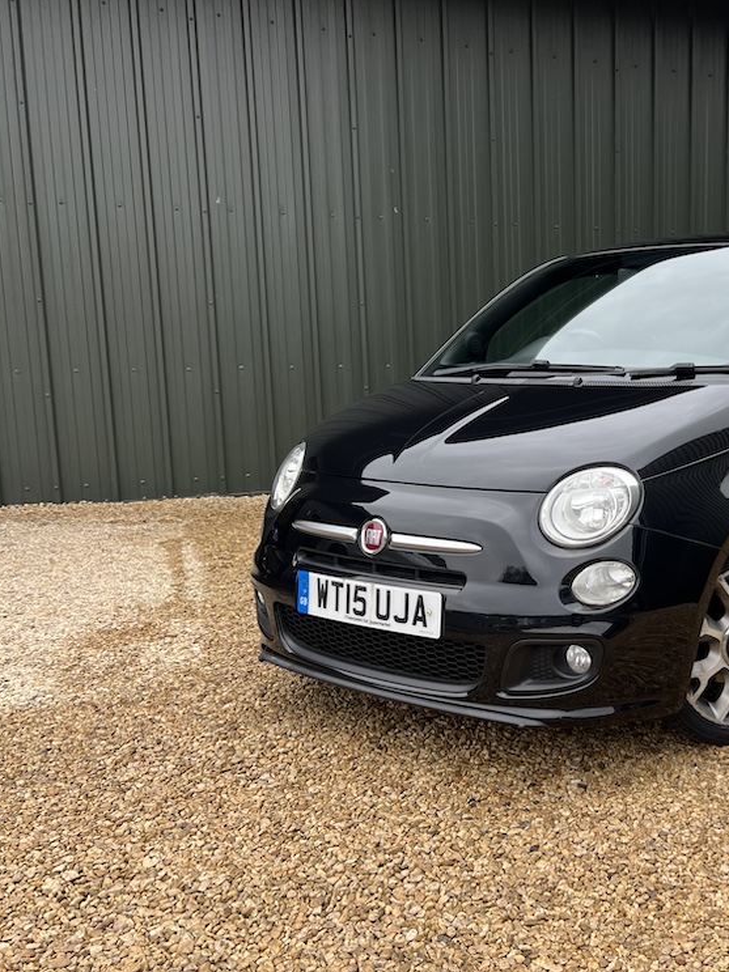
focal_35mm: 35
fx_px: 983
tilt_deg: -10.5
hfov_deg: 38.6
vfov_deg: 52.6
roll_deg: -0.1
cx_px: 619
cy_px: 487
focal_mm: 5.7
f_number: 1.5
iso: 50
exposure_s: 1/404
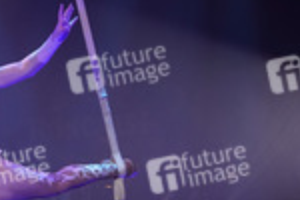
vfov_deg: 6.5
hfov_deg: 9.7
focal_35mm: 210
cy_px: 120
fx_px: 1750
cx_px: -55
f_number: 5.6
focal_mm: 70
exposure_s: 1/320
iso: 1600
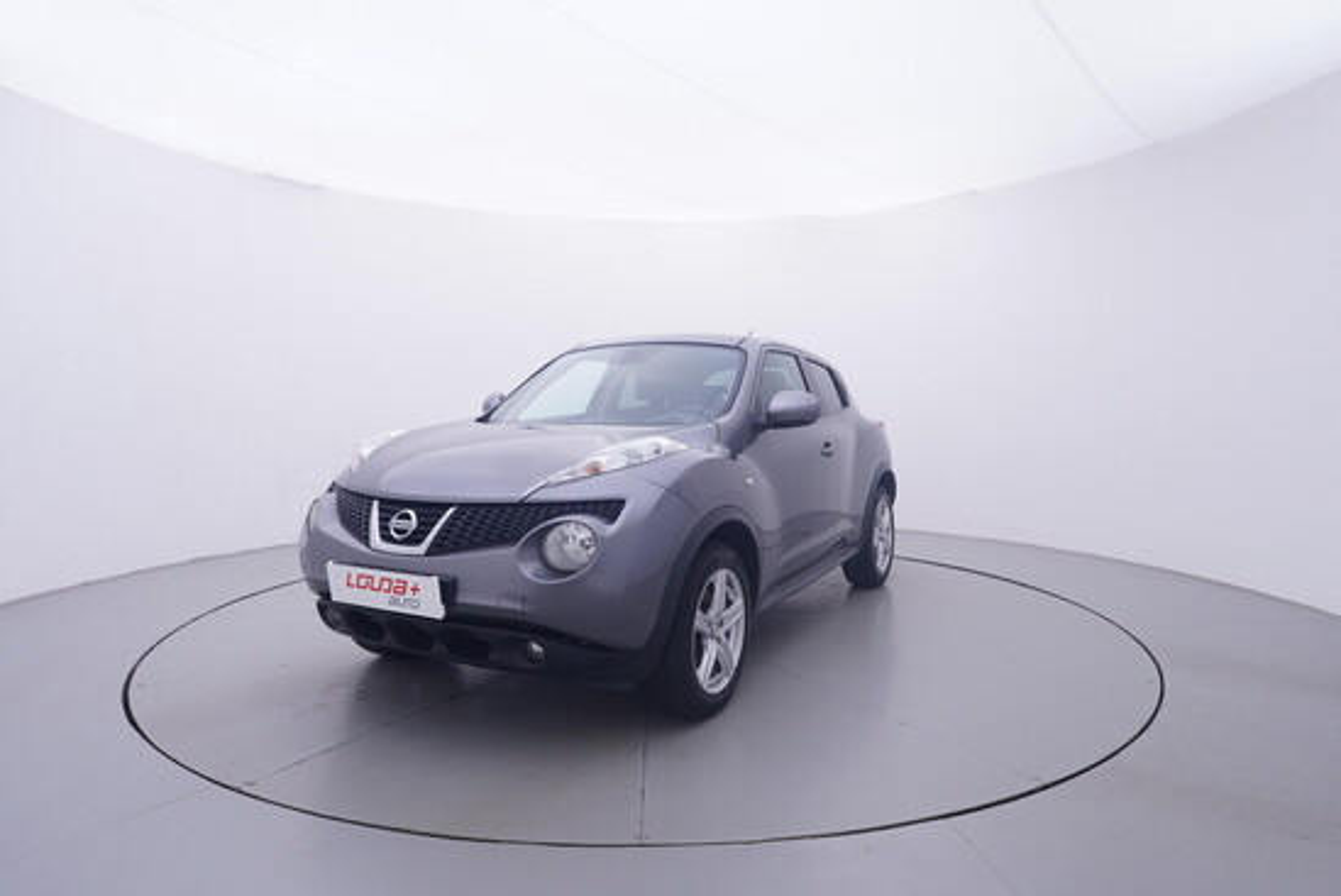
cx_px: 670
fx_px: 839
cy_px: 448
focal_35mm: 22
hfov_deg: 77.3
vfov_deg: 56.2
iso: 200
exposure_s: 1/80
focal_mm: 15
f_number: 5
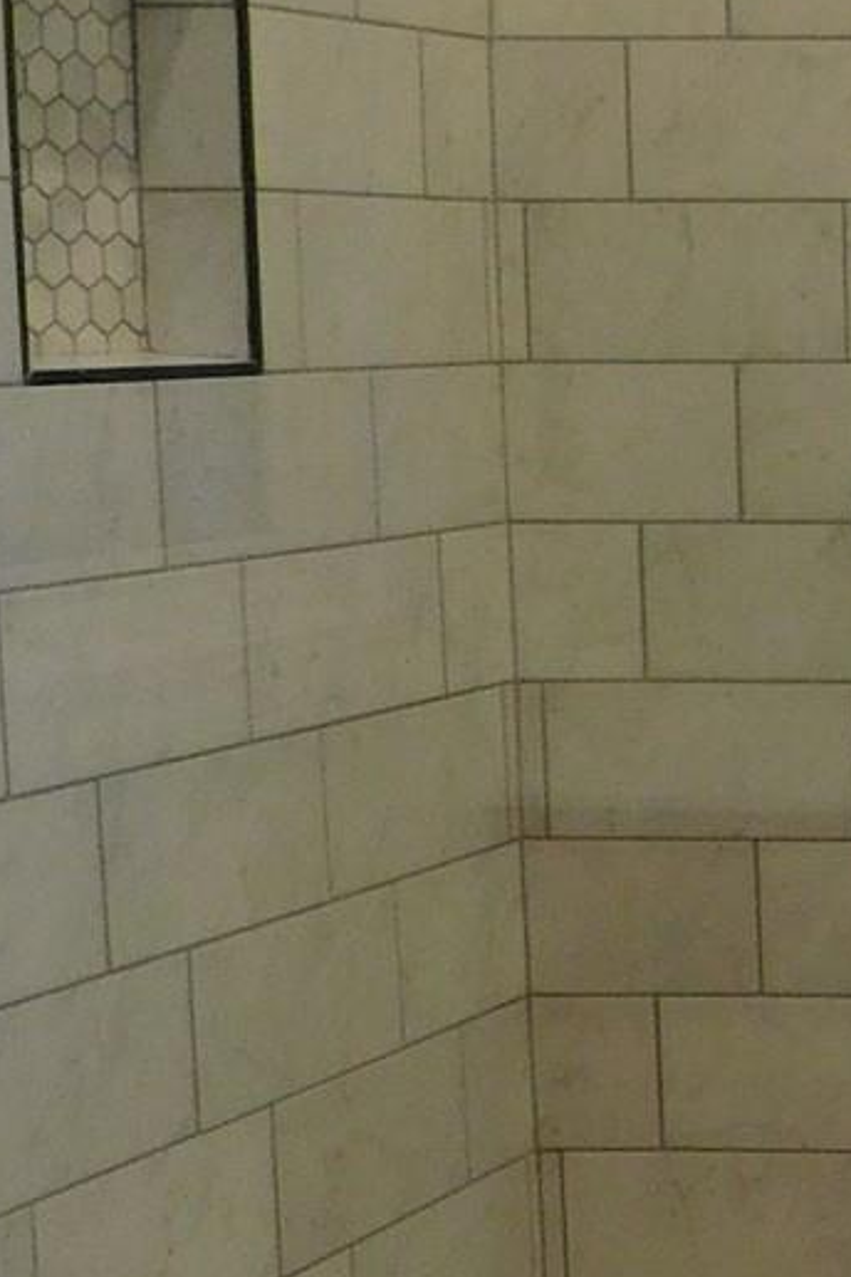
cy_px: 564
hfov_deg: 11.3
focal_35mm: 95
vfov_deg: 21.4
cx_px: 2226
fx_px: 3368
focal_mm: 4
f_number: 3
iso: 200
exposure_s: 1/30
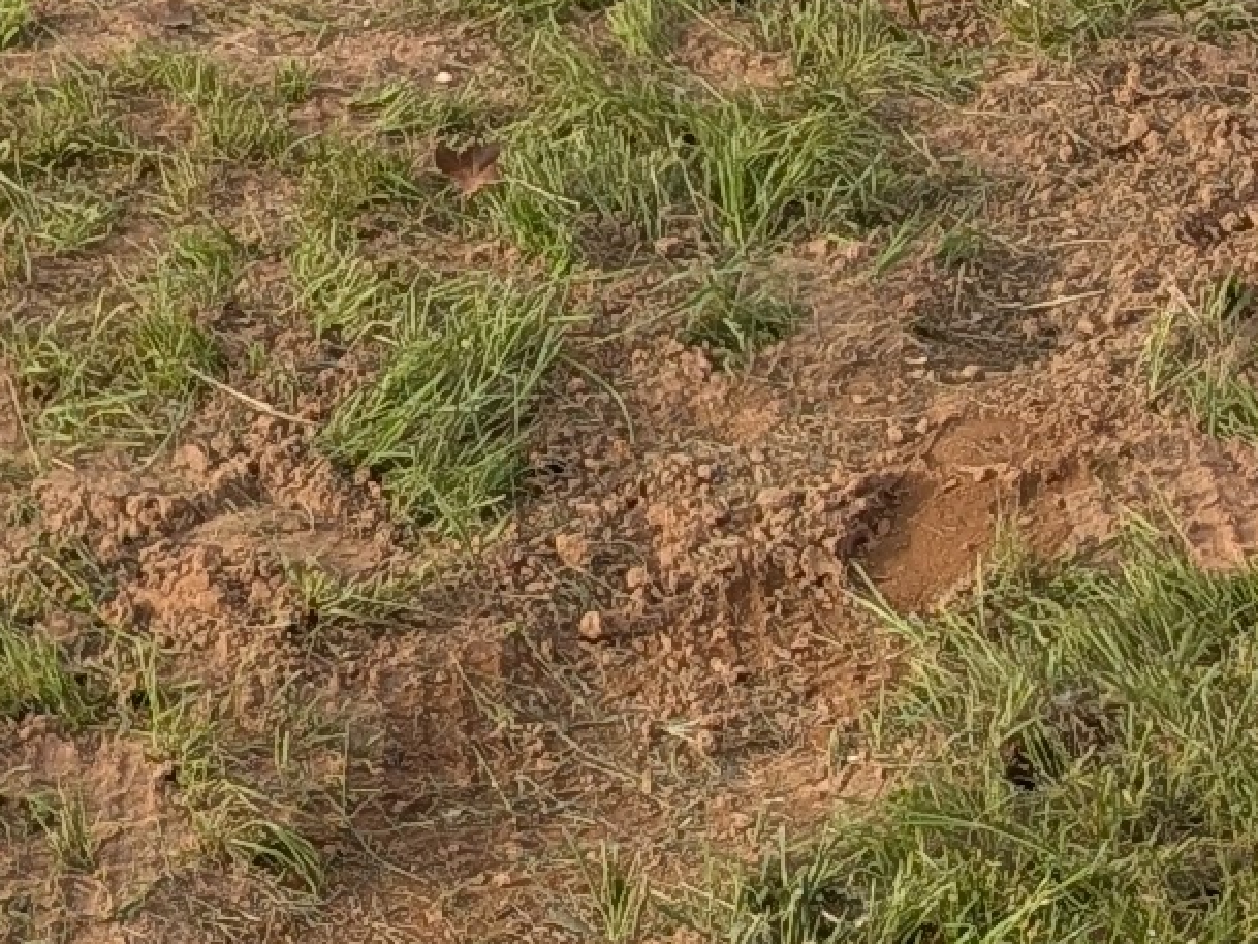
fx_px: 5852
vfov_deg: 7.9
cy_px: -1946
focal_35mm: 161
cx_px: -174
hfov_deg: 12.0
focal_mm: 6.9
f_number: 1.68
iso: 22
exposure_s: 1/461
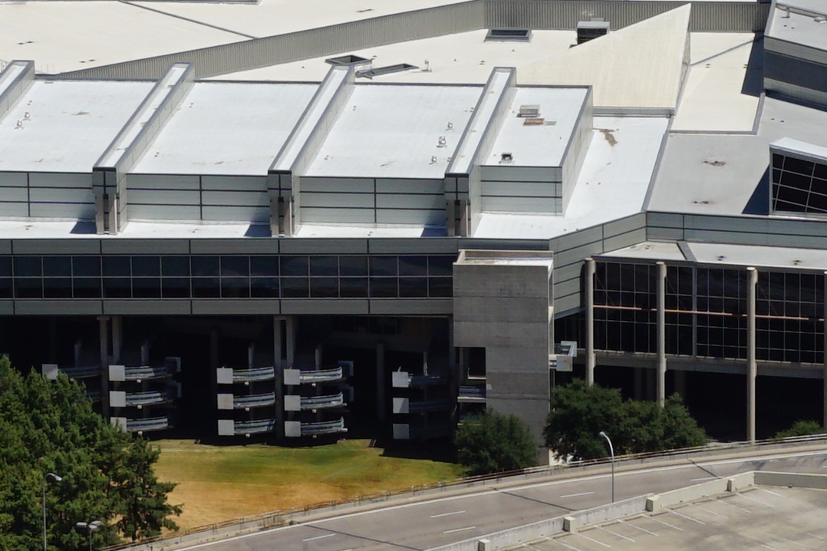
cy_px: 88
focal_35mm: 209
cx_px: 516
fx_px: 4794
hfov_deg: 9.9
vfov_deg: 6.6
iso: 100
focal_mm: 25
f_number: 11
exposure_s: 1/250
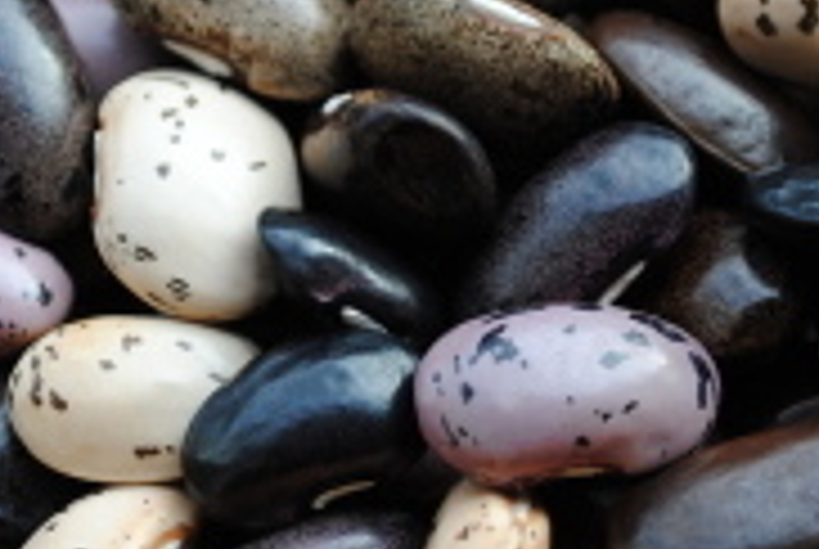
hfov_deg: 13.0
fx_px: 3600
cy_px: 176
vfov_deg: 8.7
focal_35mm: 158
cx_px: 405
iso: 200
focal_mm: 48
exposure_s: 1/50
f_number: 5.3
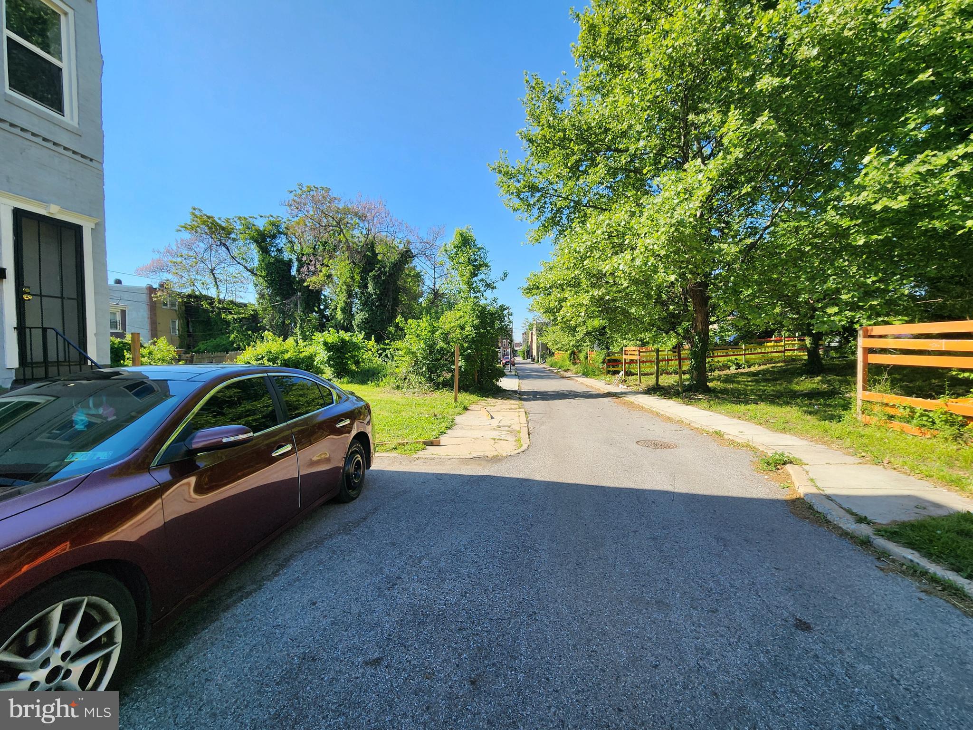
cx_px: 486
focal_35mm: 13
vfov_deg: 89.9
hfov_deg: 106.2
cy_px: 365
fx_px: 365
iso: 50
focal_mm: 2.2
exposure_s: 1/1173
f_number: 2.2
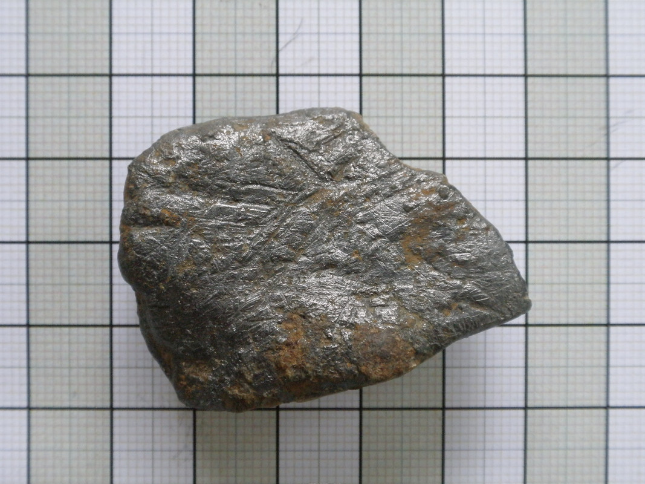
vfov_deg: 28.0
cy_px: 242
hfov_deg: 36.8
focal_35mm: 52
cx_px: 322
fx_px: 969
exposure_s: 1/40
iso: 160
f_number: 4.3
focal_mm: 9.1
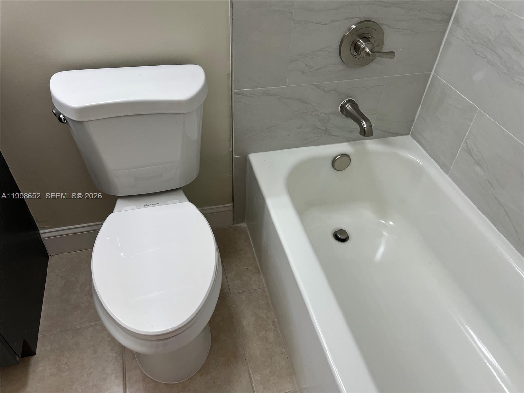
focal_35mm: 26
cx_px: 262
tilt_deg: -43.9
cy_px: 196
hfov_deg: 67.3
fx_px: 394
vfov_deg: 53.1
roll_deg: -4.2
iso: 100
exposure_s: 1/120
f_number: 1.5
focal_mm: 5.7
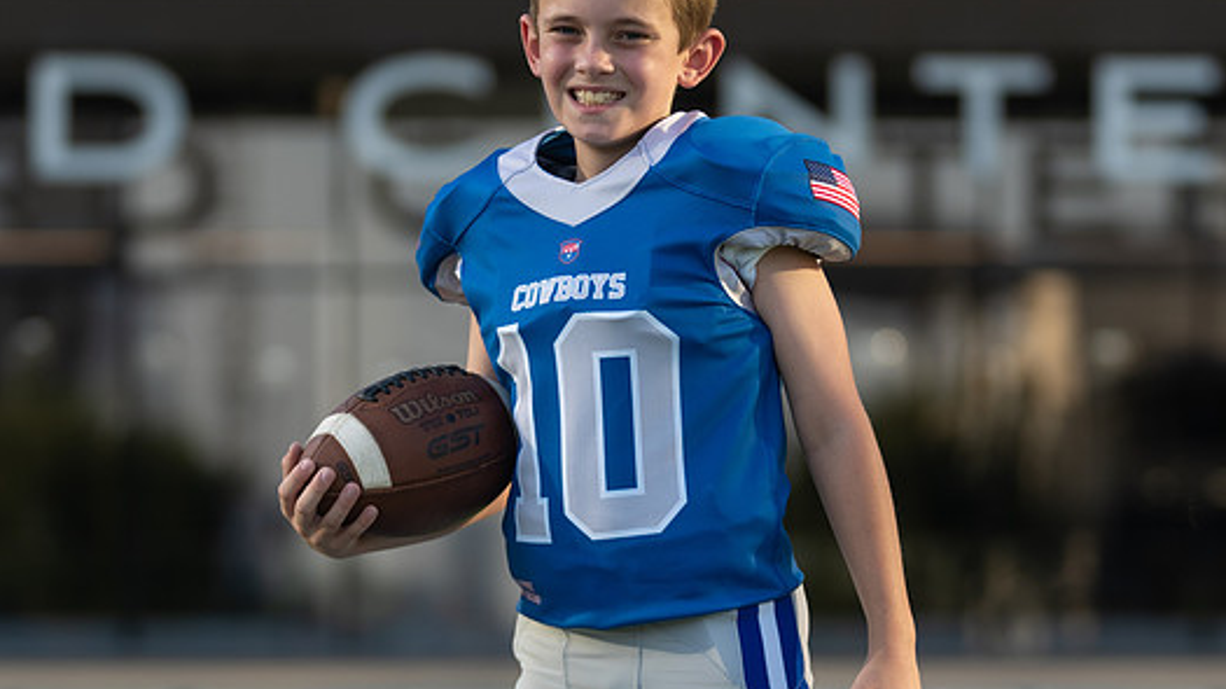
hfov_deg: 9.7
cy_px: 470
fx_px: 7215
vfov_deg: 5.5
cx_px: 664
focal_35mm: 222
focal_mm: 110
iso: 100
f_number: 2.8
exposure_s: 1/640
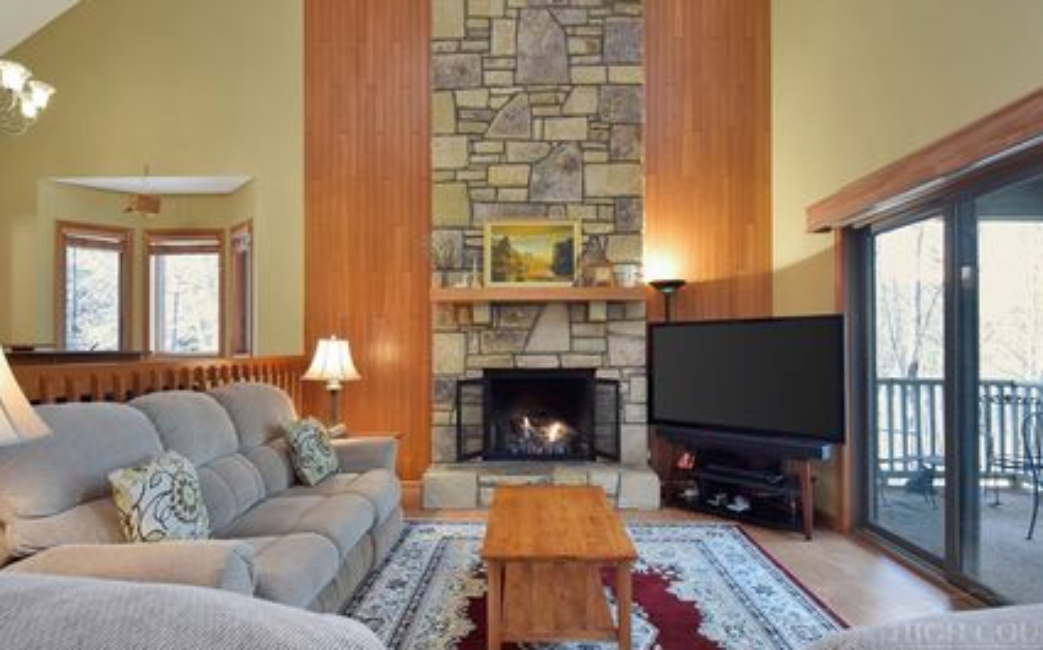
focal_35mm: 18
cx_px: 513
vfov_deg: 64.7
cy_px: 288
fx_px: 511
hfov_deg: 91.1
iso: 720
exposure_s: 1/60
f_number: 4.5
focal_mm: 10
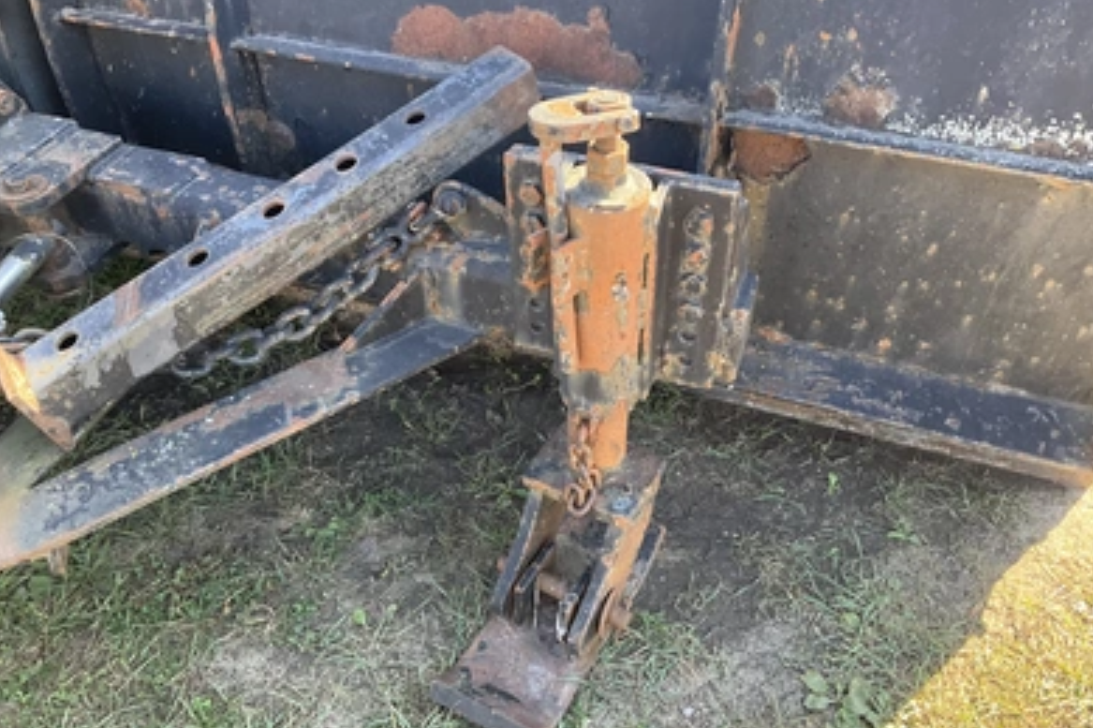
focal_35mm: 31
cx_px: 537
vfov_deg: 42.3
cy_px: 394
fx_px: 941
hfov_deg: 60.3
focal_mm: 3
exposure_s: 1/122
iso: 50
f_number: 1.8
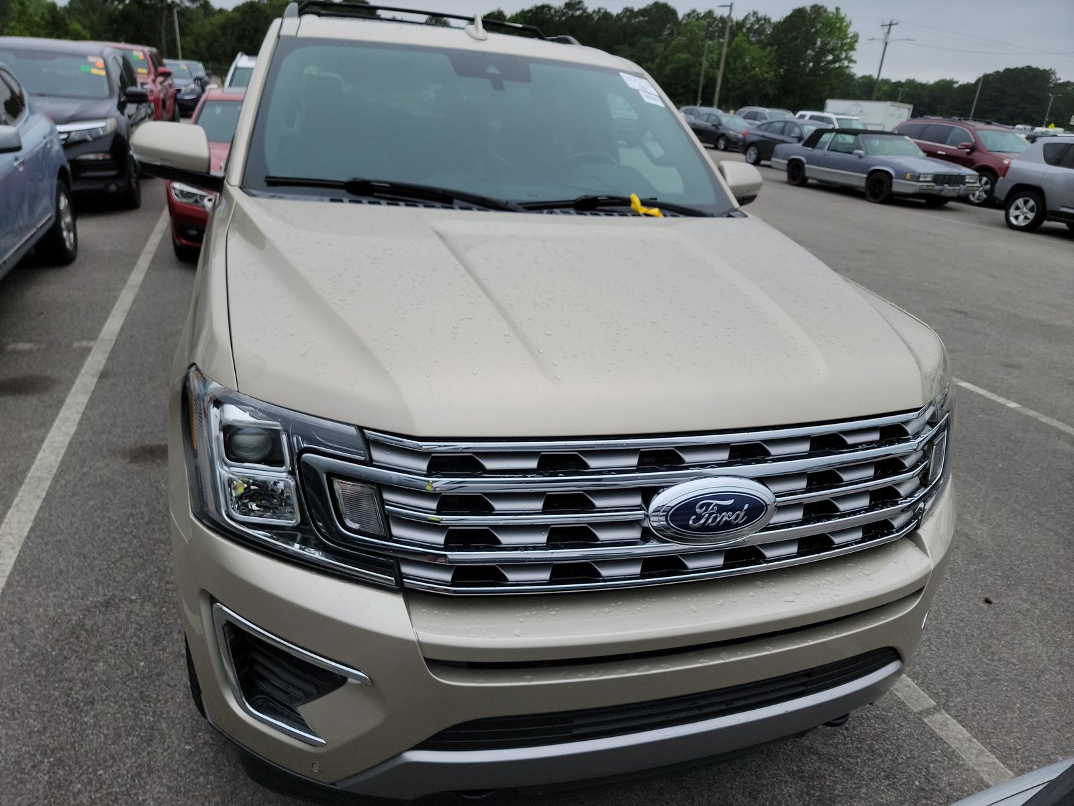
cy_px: 403
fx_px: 745
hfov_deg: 71.6
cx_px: 537
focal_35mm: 24
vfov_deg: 56.8
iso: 50
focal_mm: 6.7
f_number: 1.8
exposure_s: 1/419
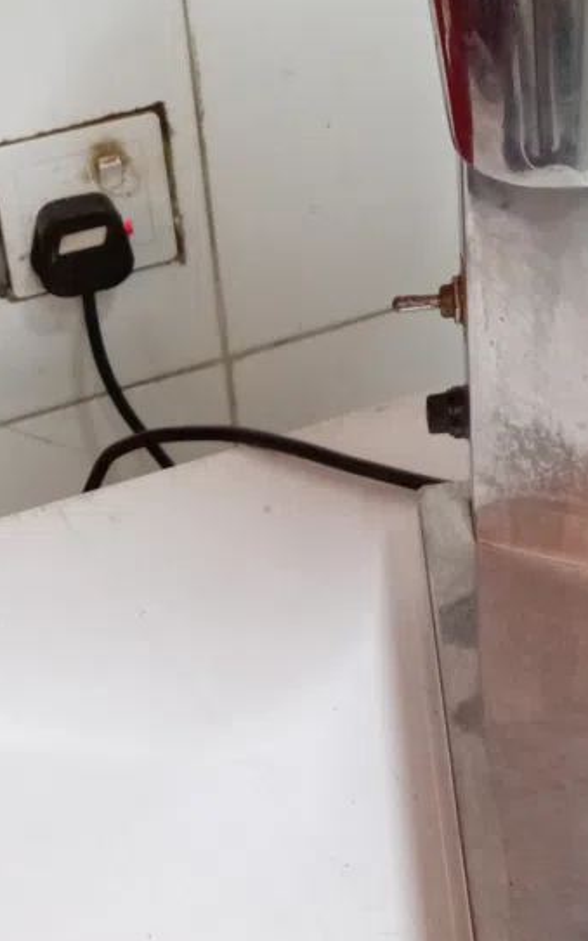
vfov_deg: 27.1
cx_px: 746
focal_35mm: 72
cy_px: 10
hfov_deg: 17.1
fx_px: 1848
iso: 850
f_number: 1.8
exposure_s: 1/25
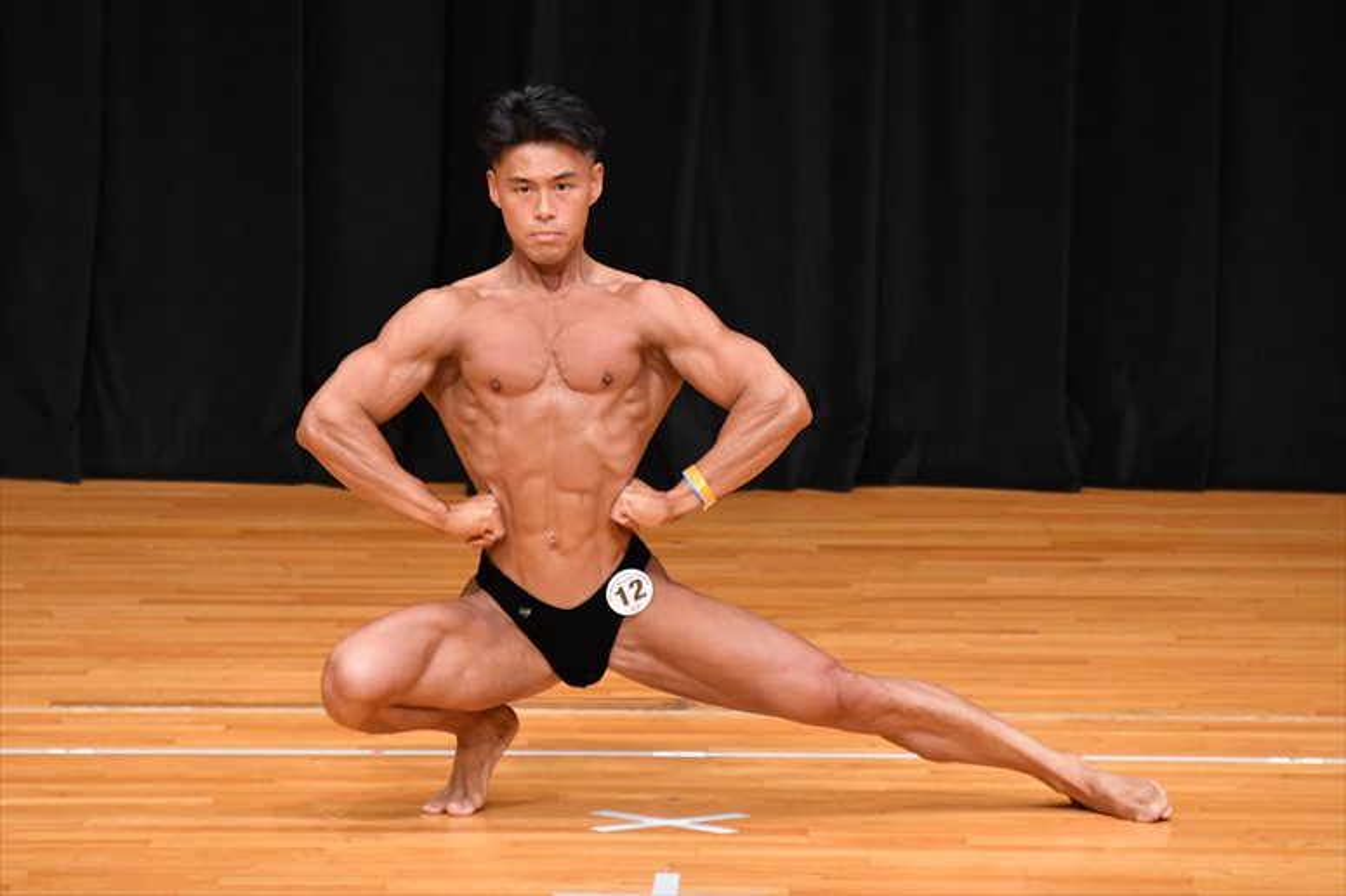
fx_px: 16817
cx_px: 673
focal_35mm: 450
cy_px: 448
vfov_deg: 3.1
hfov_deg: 4.6
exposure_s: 1/400
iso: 4000
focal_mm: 300
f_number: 5.6
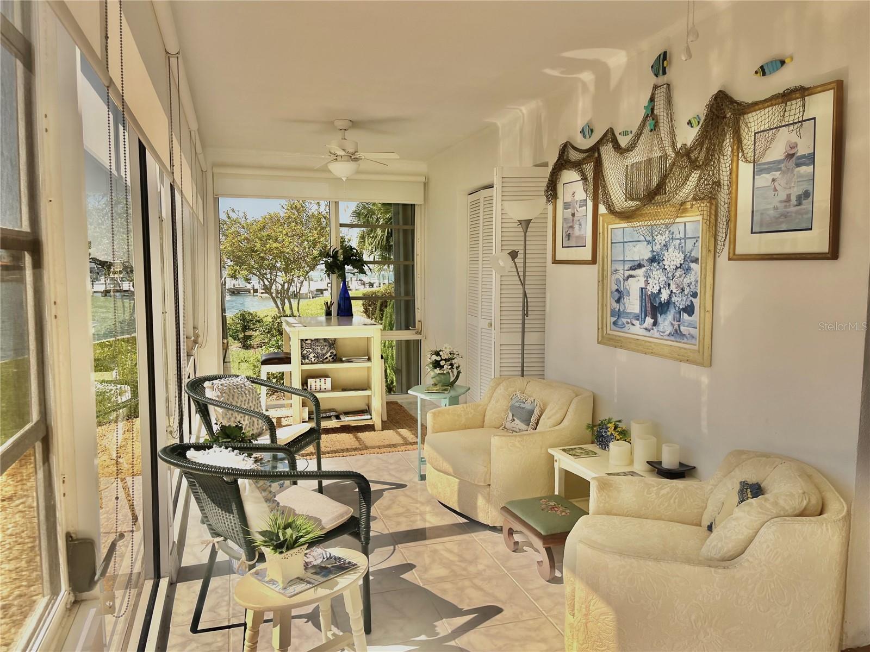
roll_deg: +0.3
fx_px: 653
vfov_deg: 53.1
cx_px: 435
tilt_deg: -6.1
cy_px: 326
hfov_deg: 67.3
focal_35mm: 26
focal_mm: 5.1
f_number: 1.6
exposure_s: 1/992
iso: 50
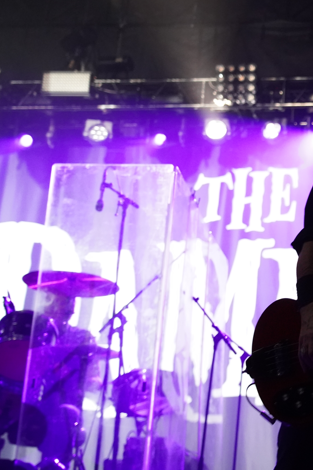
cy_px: 251
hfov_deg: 15.3
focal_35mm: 85
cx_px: 403
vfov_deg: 23.9
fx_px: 1108
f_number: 4
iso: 6400
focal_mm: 49
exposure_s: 1/160
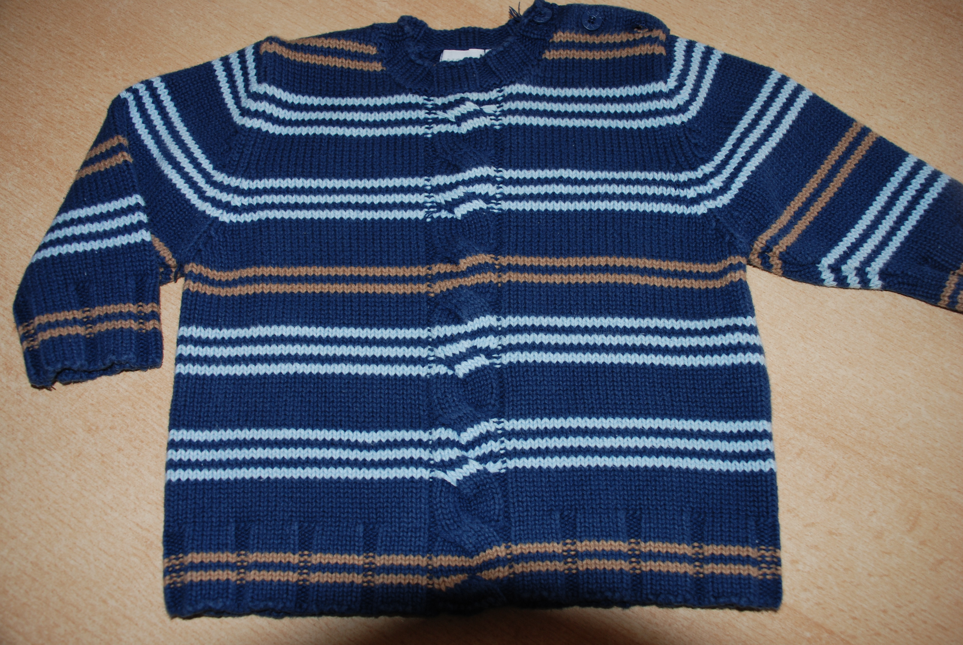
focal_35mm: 33
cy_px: 322
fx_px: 884
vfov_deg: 40.1
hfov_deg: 57.2
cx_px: 482
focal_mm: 22
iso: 200
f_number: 3.8
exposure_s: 1/60
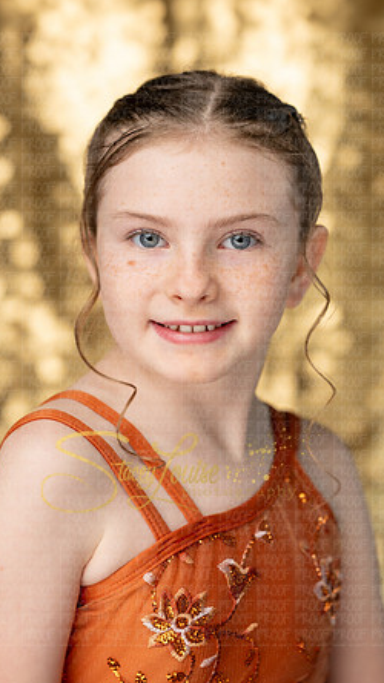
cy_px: 339
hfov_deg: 13.4
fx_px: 1631
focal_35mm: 90
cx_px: 175
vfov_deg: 23.7
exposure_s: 1/1000
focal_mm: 85
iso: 1250
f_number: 2.8
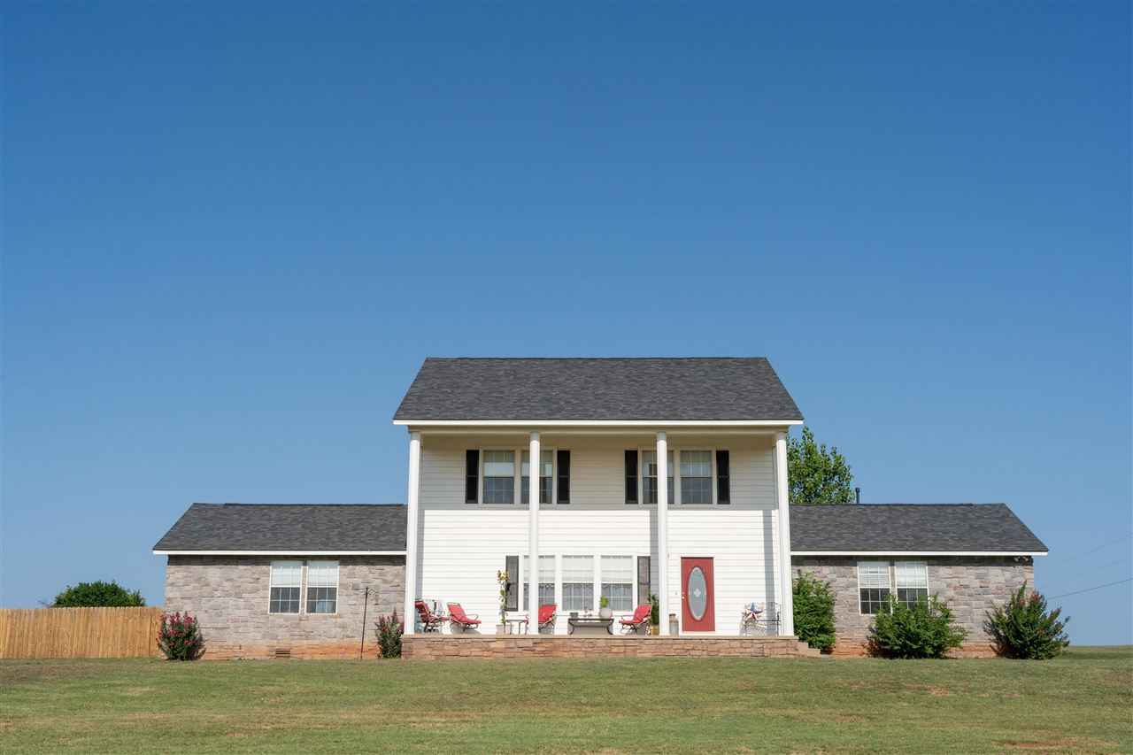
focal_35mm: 40
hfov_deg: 48.0
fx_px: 1271
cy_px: 378
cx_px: 566
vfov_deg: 33.1
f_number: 14
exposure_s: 1/1250
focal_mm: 40.4
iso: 800
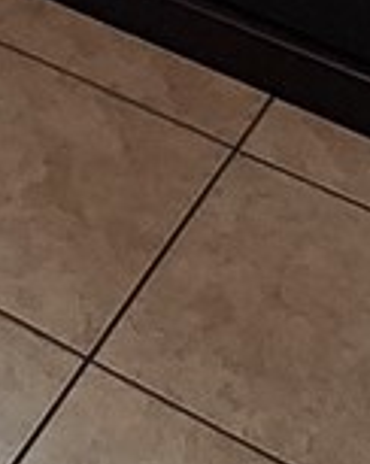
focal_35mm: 133
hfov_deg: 10.7
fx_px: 1824
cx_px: -346
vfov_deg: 10.4
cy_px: -919
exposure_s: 1/60
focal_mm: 2.2
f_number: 2.2
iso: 250
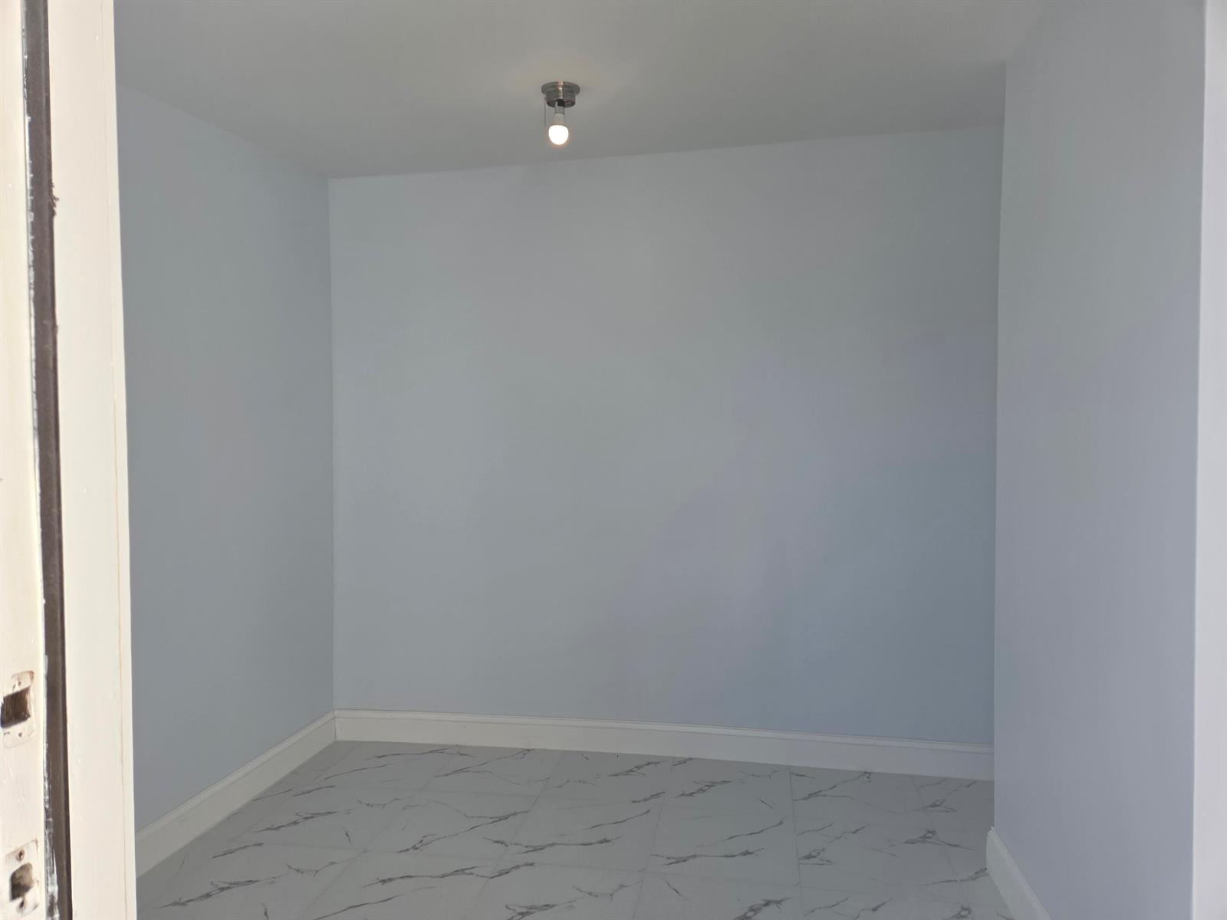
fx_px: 815
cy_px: 460
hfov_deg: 73.9
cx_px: 614
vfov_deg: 58.9
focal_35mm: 23
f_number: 1.8
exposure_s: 1/1879
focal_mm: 5.4
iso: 80
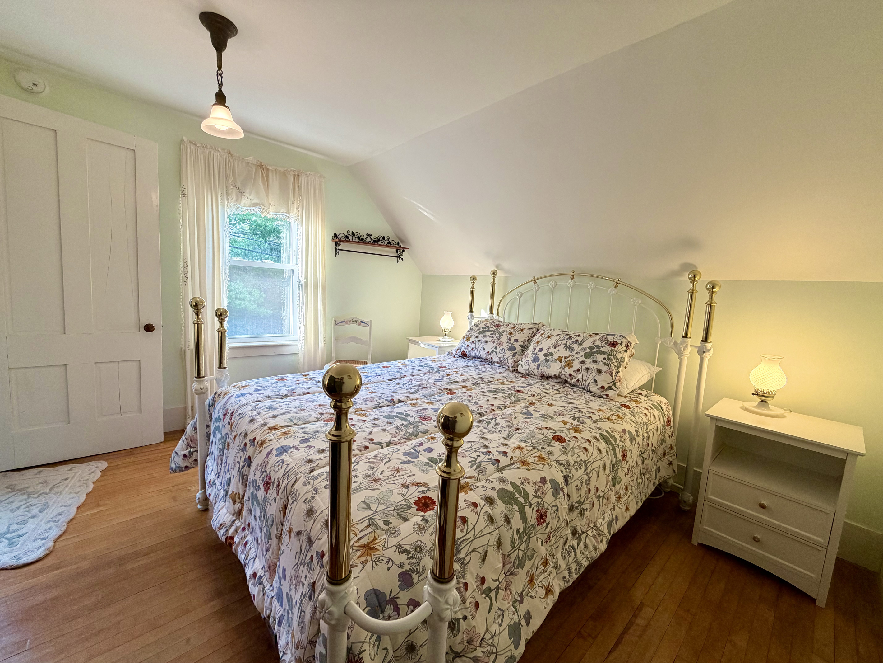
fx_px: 357
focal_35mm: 14
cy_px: 332
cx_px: 442
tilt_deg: -7.9
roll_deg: -2.9
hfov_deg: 102.1
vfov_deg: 85.7
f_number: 2.2
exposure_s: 1/120
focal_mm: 2.22
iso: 125
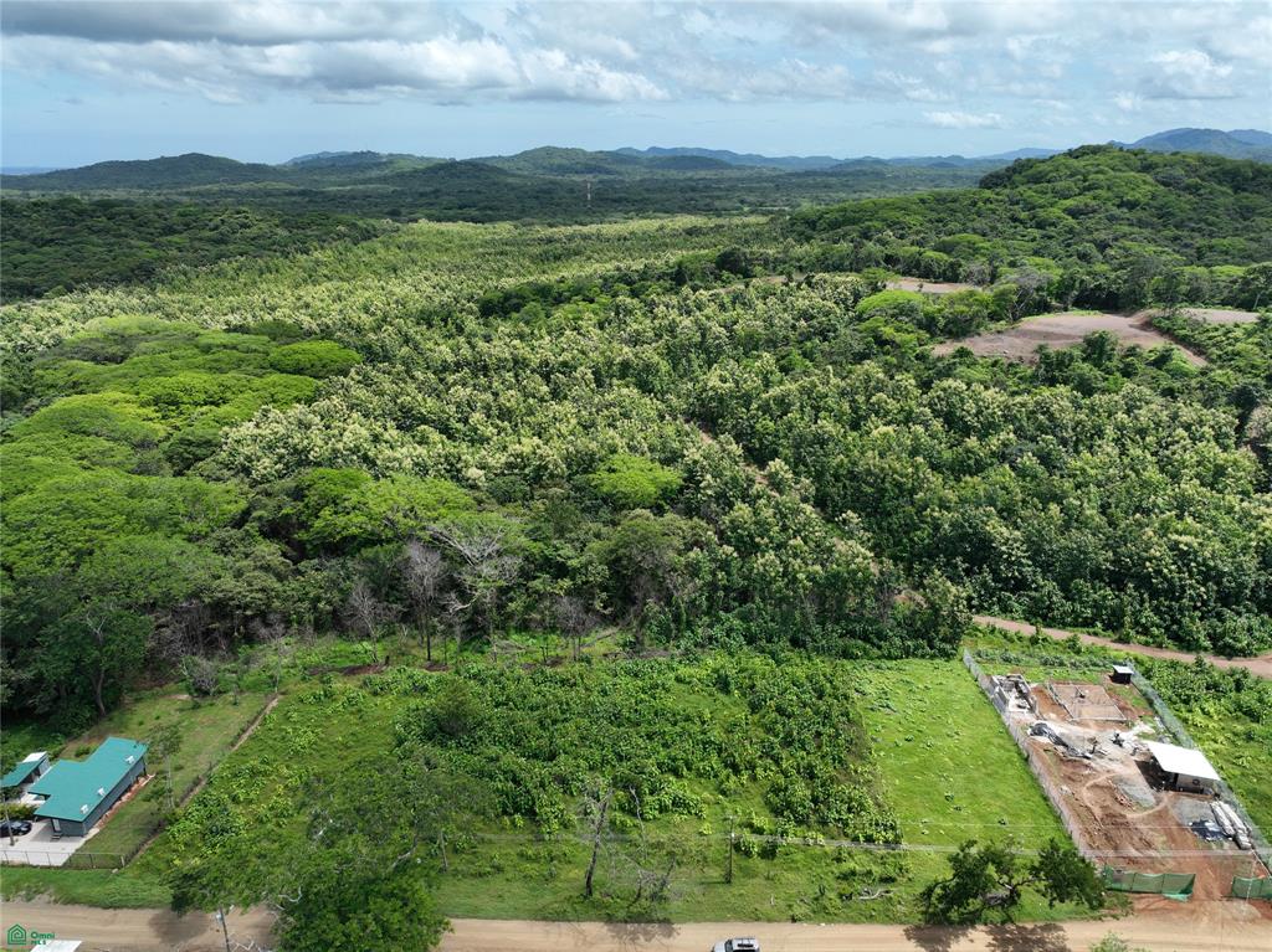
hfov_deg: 71.6
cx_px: 636
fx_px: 881
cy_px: 476
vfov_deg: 56.8
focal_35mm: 24
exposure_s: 1/2000
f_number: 2.8
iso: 120
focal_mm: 12.29
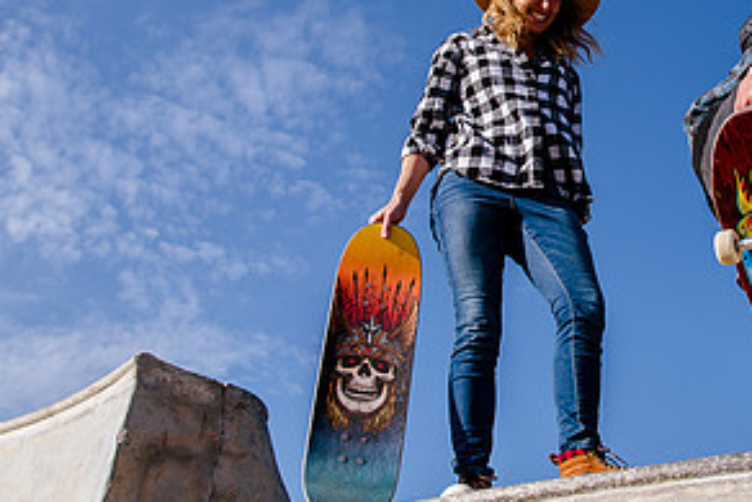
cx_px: 582
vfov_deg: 22.3
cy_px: 99
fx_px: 1254
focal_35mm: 60
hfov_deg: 32.6
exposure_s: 1/640
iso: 200
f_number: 7.1
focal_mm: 28
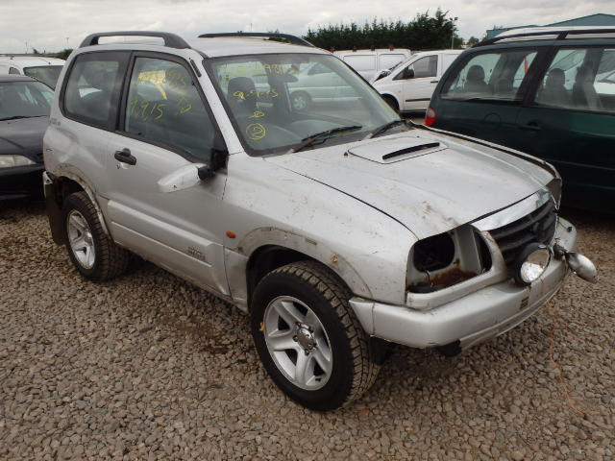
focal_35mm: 30
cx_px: 308
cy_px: 230
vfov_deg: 46.8
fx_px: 533
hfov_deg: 60.0
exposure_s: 1/640
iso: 125
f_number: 4.1
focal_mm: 5.4
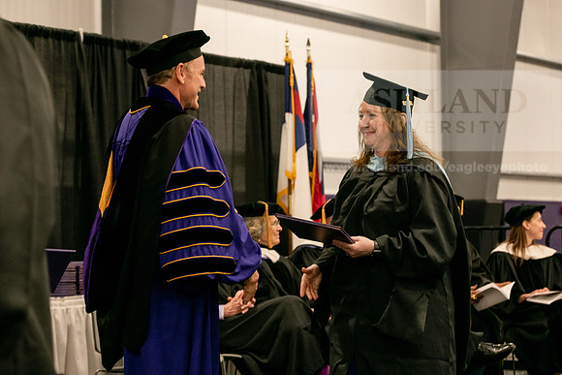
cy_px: 188
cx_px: 281
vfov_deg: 16.1
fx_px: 1327
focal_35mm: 85
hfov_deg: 23.9
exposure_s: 1/200
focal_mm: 85
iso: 1600
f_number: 5.6
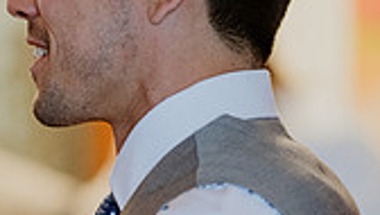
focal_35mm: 390
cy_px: 158
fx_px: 3935
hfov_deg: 5.5
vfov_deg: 3.1
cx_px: -63
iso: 1600
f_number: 1.4
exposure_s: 1/320
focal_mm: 105
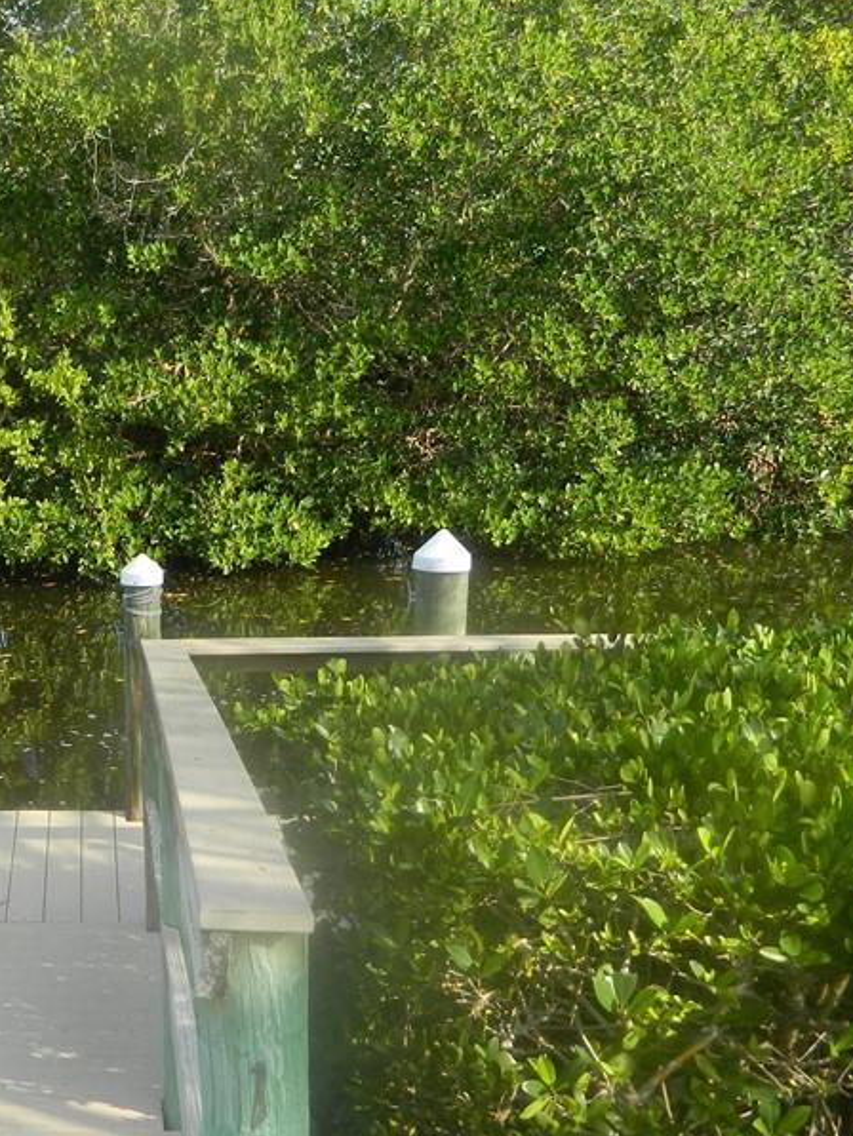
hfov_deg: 28.1
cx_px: -34
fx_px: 1577
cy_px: 679
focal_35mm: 48
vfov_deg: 39.5
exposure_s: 1/250
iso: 80
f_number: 3.2
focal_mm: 5.1
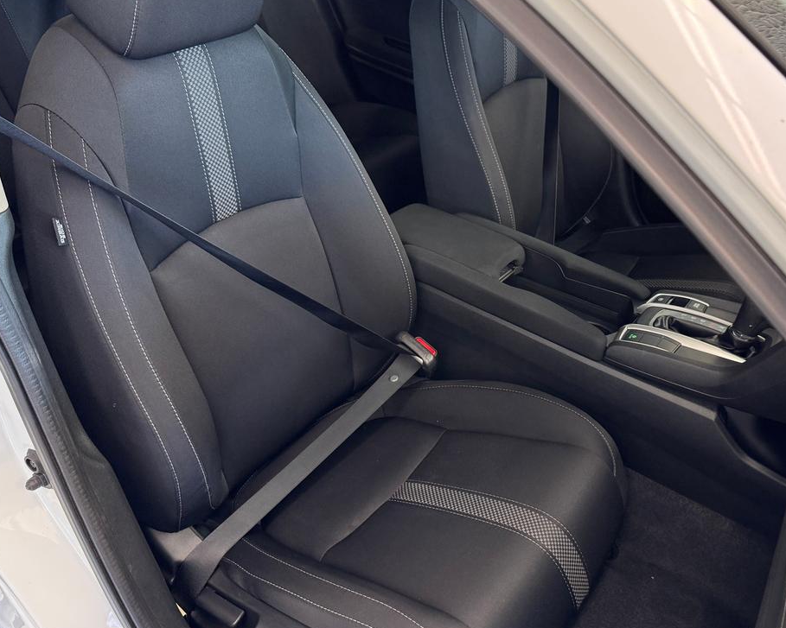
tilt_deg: -35.4
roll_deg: -5.2
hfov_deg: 53.5
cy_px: 323
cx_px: 499
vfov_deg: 44.5
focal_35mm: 33
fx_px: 768
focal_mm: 6.76
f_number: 1.78
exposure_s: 1/60
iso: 200
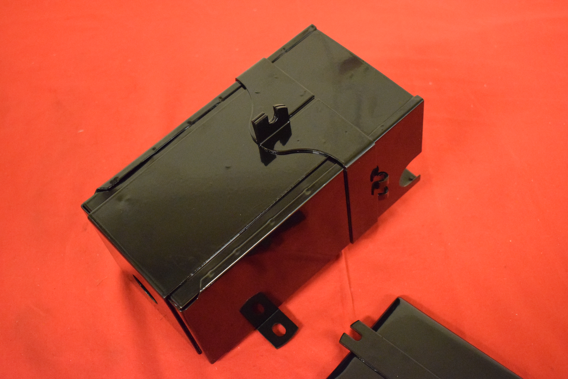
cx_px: 284
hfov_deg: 41.1
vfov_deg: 28.1
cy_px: 190
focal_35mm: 48
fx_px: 757
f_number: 5
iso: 8000
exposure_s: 1/60
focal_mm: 32
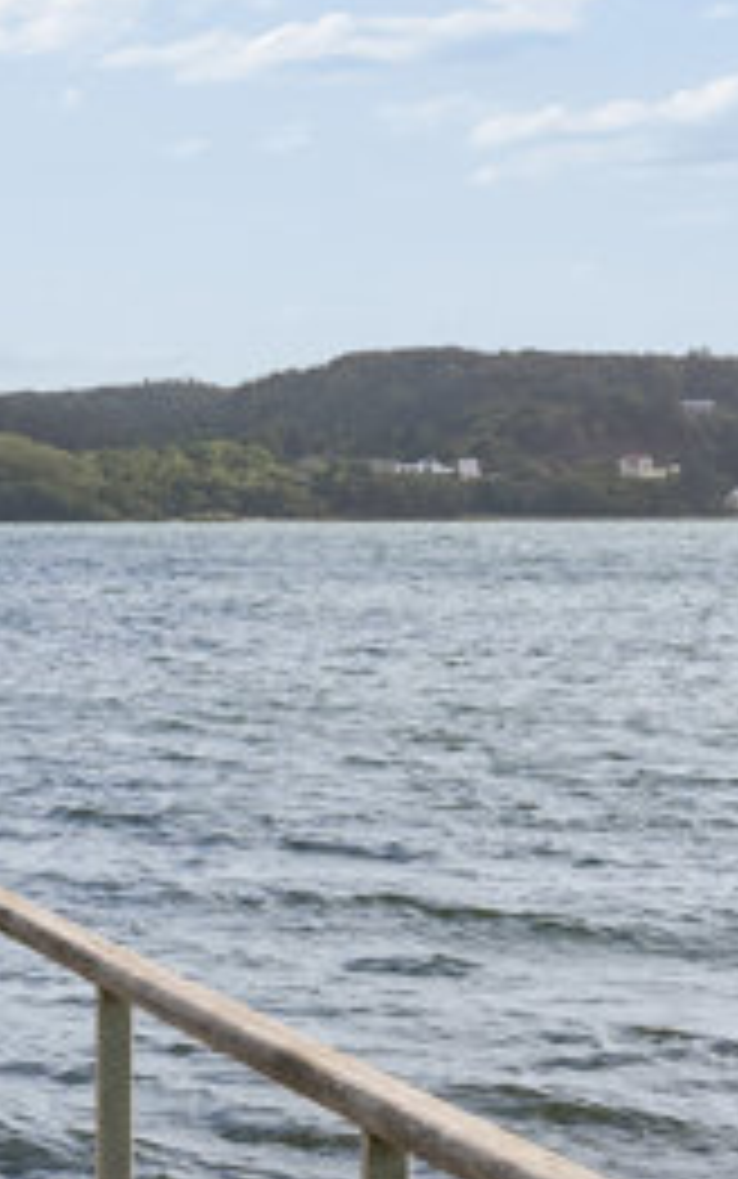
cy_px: 641
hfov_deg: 11.0
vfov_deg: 19.1
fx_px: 3504
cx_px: -724
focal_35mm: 109
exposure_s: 1/500
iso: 200
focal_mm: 35
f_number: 8
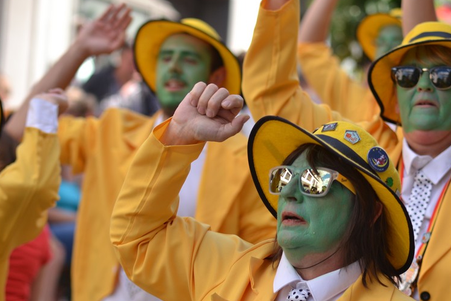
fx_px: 2067
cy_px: 179
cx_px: 265
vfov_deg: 8.3
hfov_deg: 12.4
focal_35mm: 165
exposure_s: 1/400
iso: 100
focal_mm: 80
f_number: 3.2
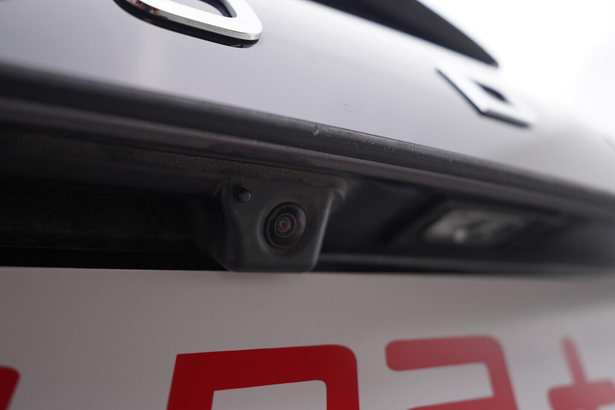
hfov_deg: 53.1
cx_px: 308
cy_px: 205
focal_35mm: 36
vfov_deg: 36.9
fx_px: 615
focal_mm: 24
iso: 125
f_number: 3.5
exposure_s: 1/60
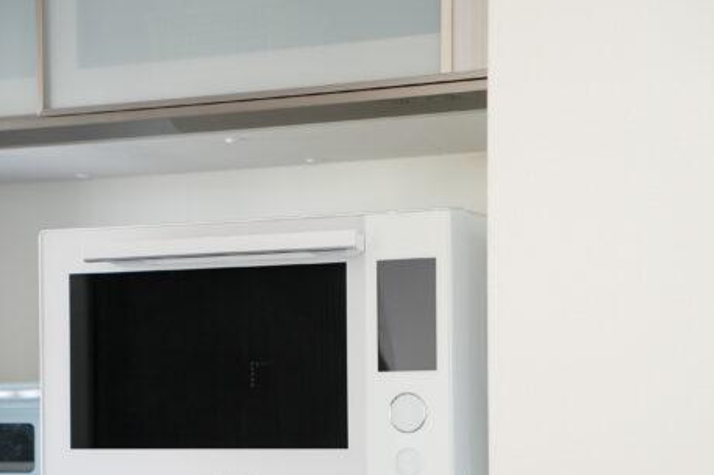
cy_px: 396
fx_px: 2101
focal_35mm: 106
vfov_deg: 12.8
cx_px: 248
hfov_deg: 19.2
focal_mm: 63
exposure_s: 1/50
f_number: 4
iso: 640
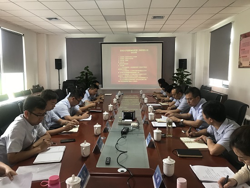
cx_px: 125
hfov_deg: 63.5
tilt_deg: -5.8
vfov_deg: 49.7
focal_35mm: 28
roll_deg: +0.3
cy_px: 94
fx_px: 202
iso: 40
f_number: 1.8
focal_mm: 3.99
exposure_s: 1/27
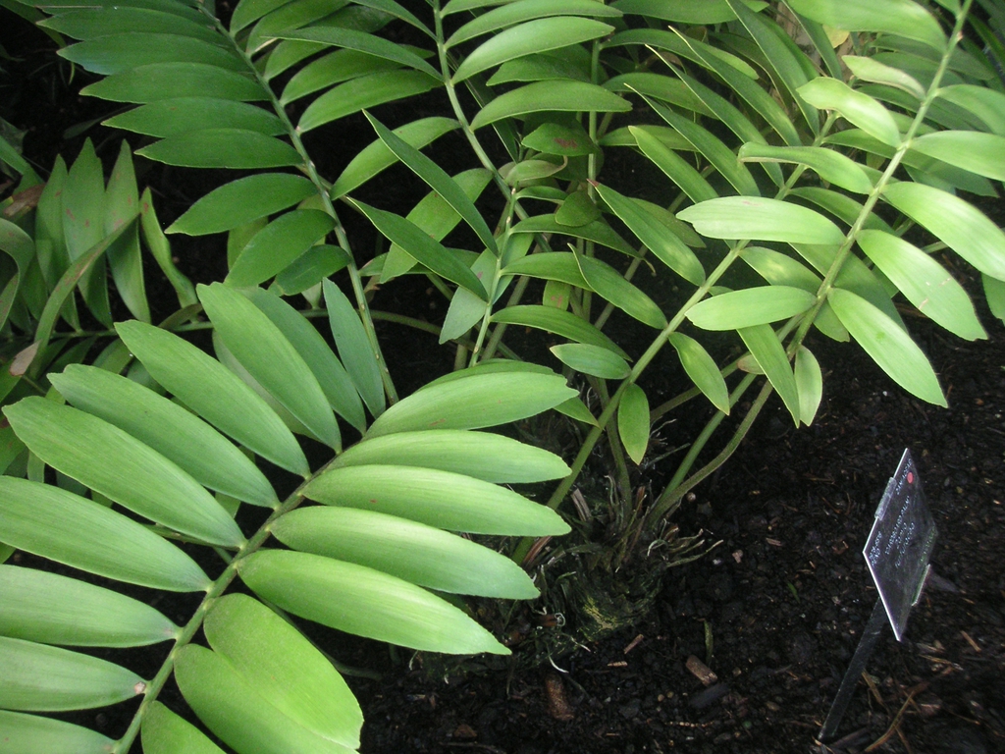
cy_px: 377
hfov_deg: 50.1
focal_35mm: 37
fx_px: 1074
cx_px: 502
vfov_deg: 38.7
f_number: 2.8
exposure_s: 1/45
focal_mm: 5.7
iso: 160
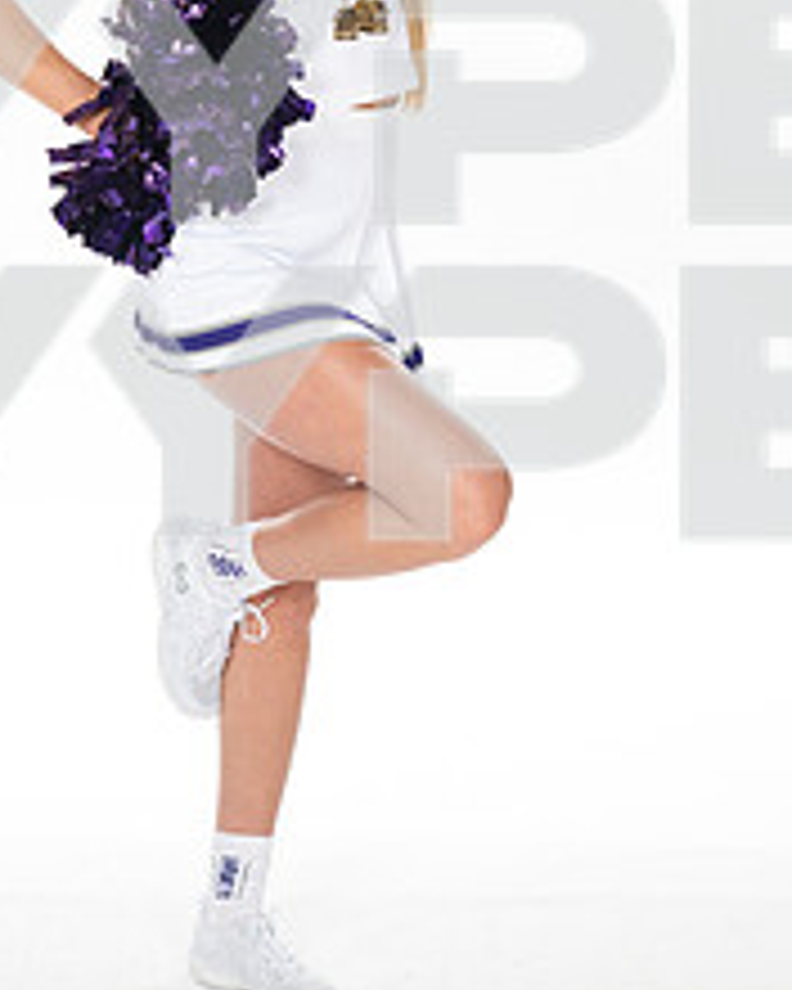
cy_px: 90
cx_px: 324
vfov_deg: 18.8
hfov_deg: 15.4
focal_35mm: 100
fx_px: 2930
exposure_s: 1/320
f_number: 7.1
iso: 800
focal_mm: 52
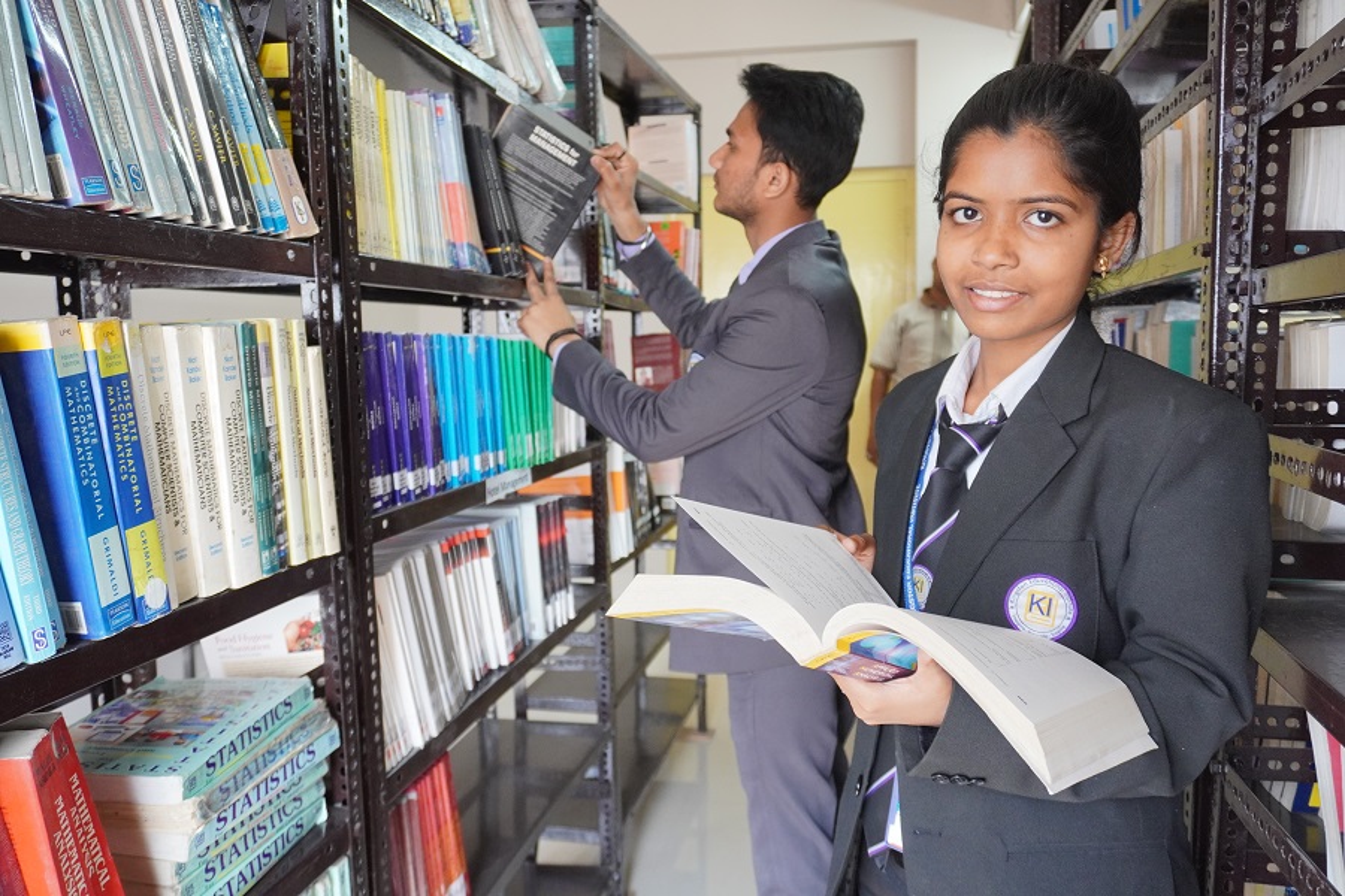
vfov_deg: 43.6
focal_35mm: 30
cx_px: 672
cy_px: 448
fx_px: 1121
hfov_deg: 61.9
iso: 1250
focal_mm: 20
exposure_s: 1/125
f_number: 4
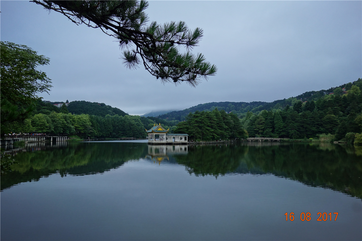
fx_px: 282
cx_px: 181
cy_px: 120
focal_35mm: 28
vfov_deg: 46.4
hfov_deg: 65.5
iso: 125
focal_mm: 10.4
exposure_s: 1/100
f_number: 5
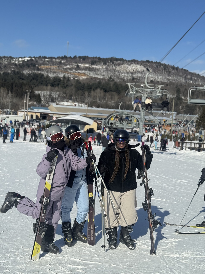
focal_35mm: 48
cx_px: 102
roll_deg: -4.6
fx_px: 379
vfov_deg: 39.7
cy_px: 137
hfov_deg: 30.3
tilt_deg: -6.6
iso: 80
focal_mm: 6.76
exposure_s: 1/10526
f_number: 1.78
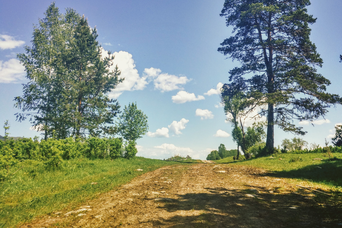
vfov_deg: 41.0
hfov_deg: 58.7
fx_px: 304
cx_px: 174
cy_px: 100
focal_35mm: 32
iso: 100
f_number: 2
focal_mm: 4.12
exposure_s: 1/1442
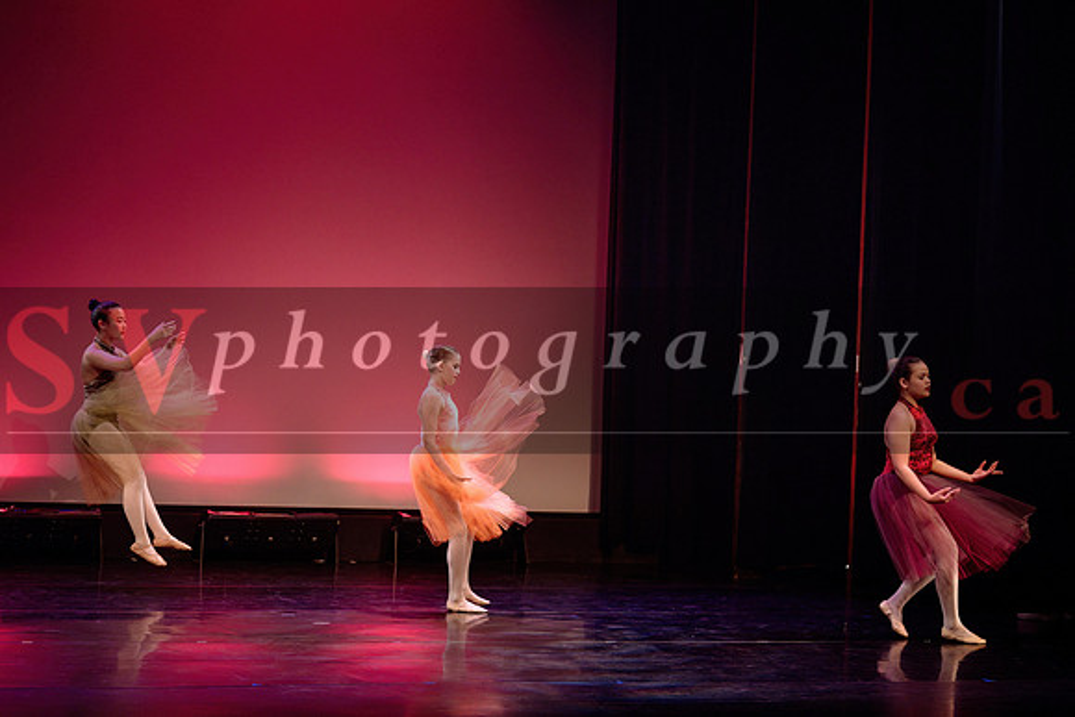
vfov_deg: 15.1
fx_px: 2713
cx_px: 507
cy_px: 338
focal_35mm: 91
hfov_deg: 22.4
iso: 1600
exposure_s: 1/320
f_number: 2.8
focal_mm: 86
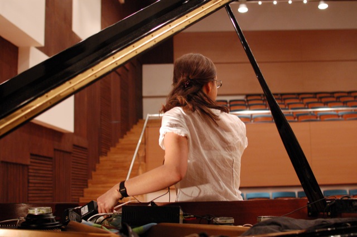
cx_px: 178
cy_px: 118
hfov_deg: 37.9
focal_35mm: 52
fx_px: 520
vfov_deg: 25.7
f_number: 3.5
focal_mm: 35
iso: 1600
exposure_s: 1/50
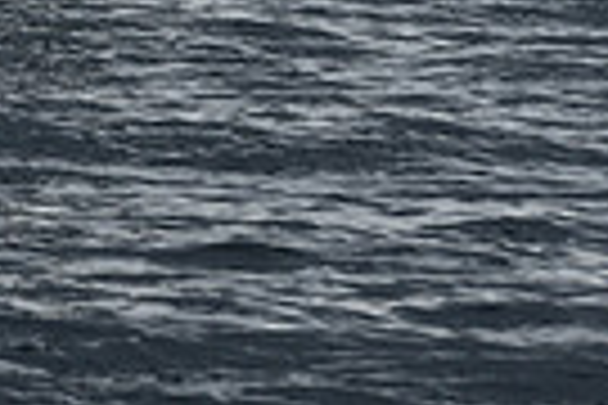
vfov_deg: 3.4
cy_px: -896
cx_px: -38
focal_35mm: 388
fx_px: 6552
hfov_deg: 5.3
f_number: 7.1
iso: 250
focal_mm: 90
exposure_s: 1/800
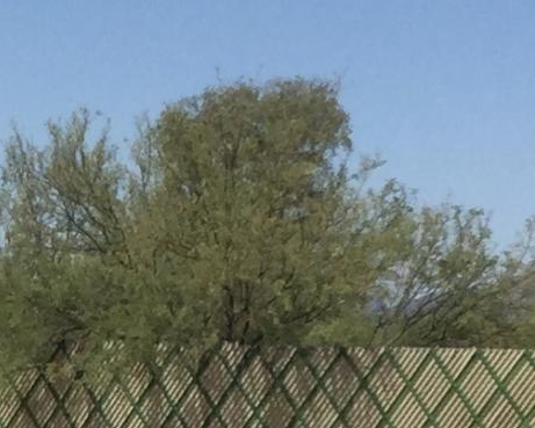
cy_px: 655
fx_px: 3120
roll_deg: -0.7
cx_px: 62
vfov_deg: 7.7
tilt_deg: -6.3
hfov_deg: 9.8
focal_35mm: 197
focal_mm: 3.3
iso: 25
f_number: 2.4
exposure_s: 1/1852
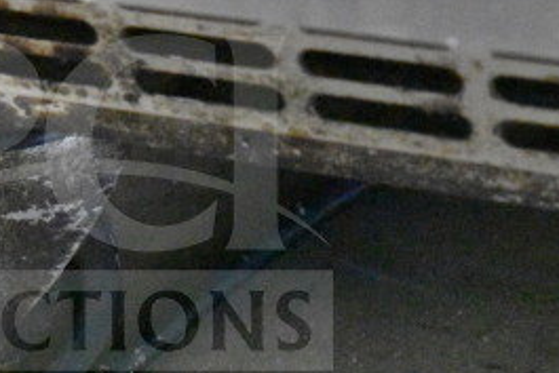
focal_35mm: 190
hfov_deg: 10.8
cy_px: 203
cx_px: 95
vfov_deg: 7.2
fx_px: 2954
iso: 25600
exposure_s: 1/100
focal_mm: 55
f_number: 5.6
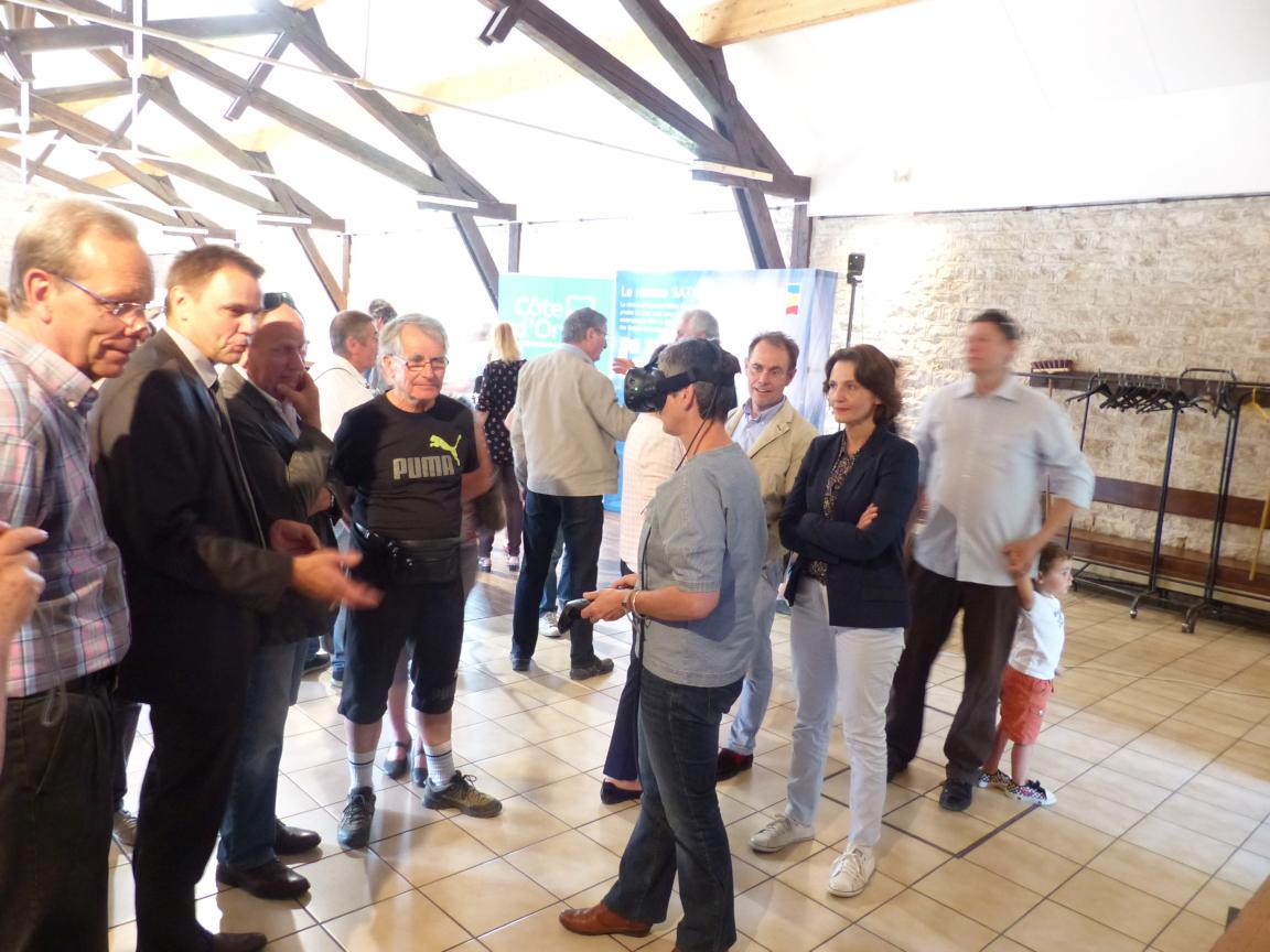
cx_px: 635
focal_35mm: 25
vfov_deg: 54.9
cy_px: 476
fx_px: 917
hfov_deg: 69.4
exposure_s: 1/6
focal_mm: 4.5
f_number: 2.8
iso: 400
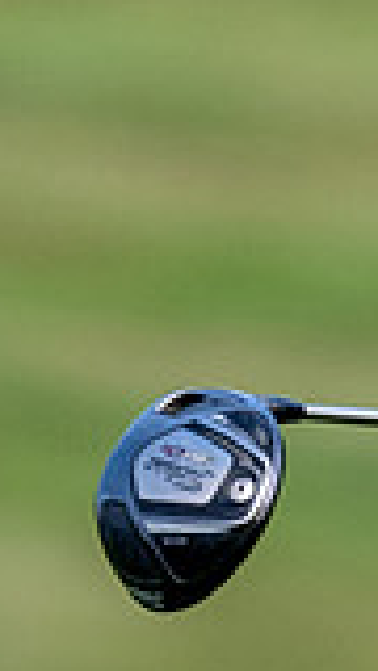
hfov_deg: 0.5
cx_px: 1426
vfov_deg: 0.8
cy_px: 349
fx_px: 46133
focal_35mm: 2589
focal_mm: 300
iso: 200
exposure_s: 1/800
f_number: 5
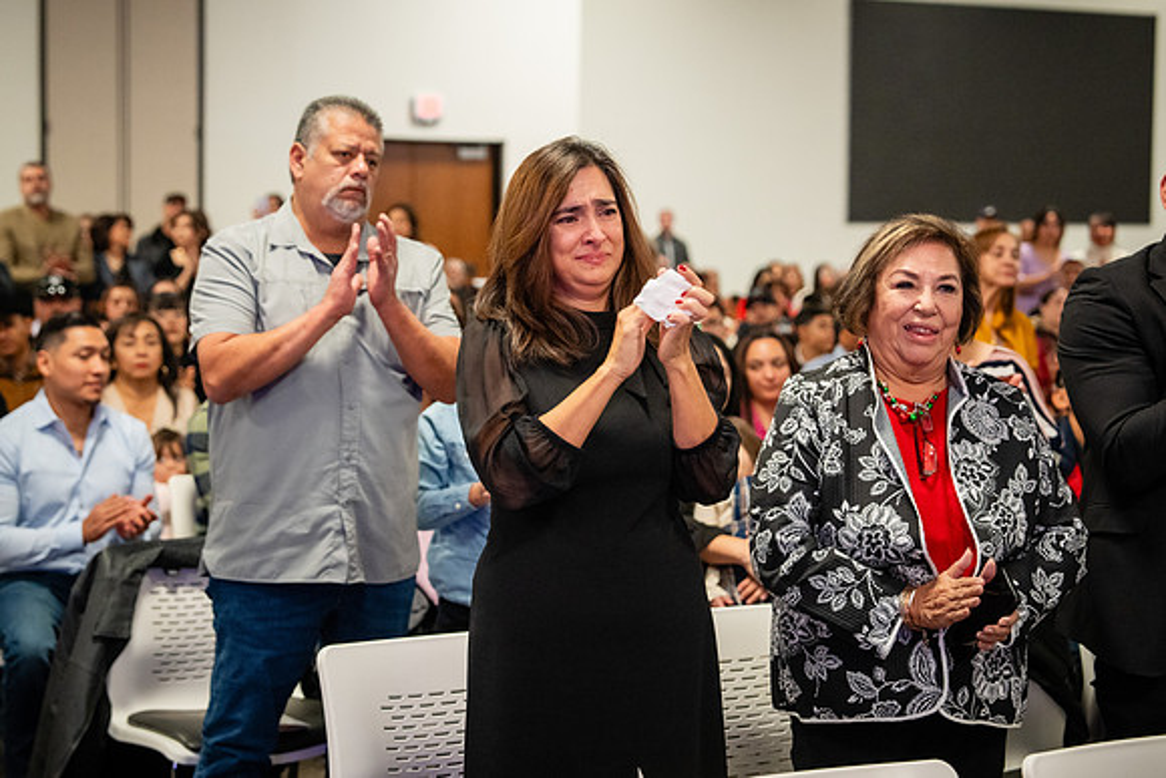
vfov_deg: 19.7
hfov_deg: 29.2
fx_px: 2235
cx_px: 562
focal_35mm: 69
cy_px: 306
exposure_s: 1/200
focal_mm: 54
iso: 2500
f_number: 2.8
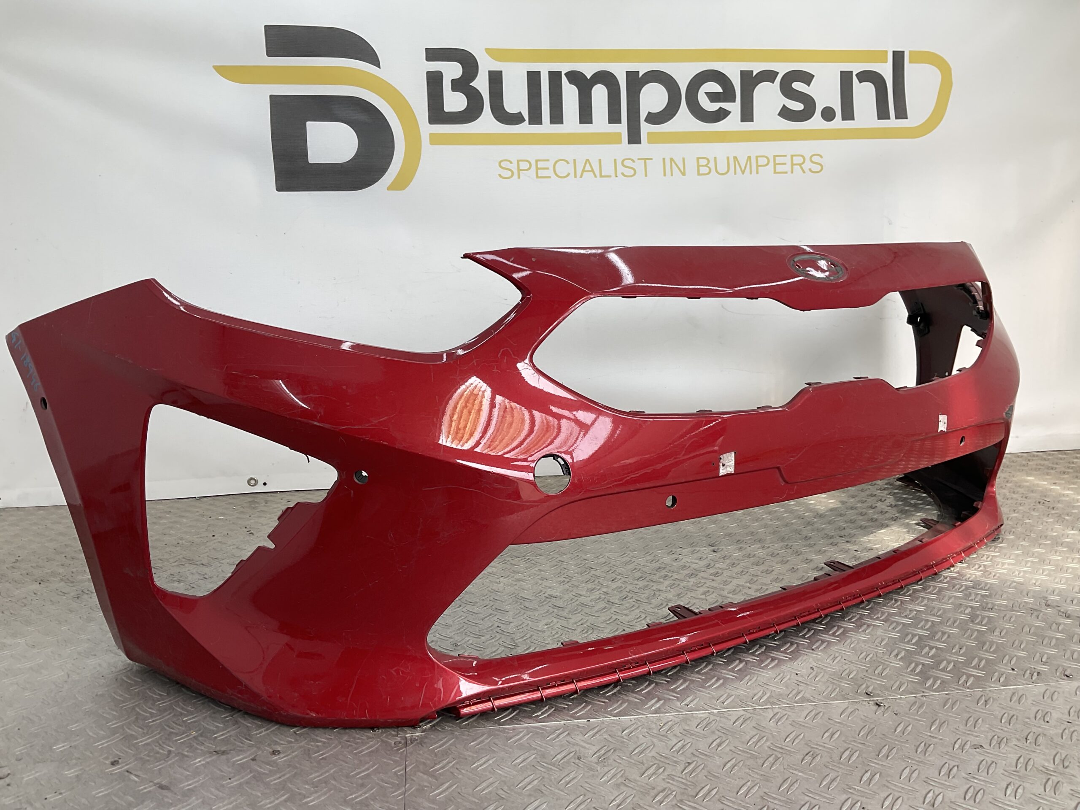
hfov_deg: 61.7
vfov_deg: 48.2
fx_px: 905
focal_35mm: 29
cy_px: 405
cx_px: 540
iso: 16
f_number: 1.8
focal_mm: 3
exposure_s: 1/192
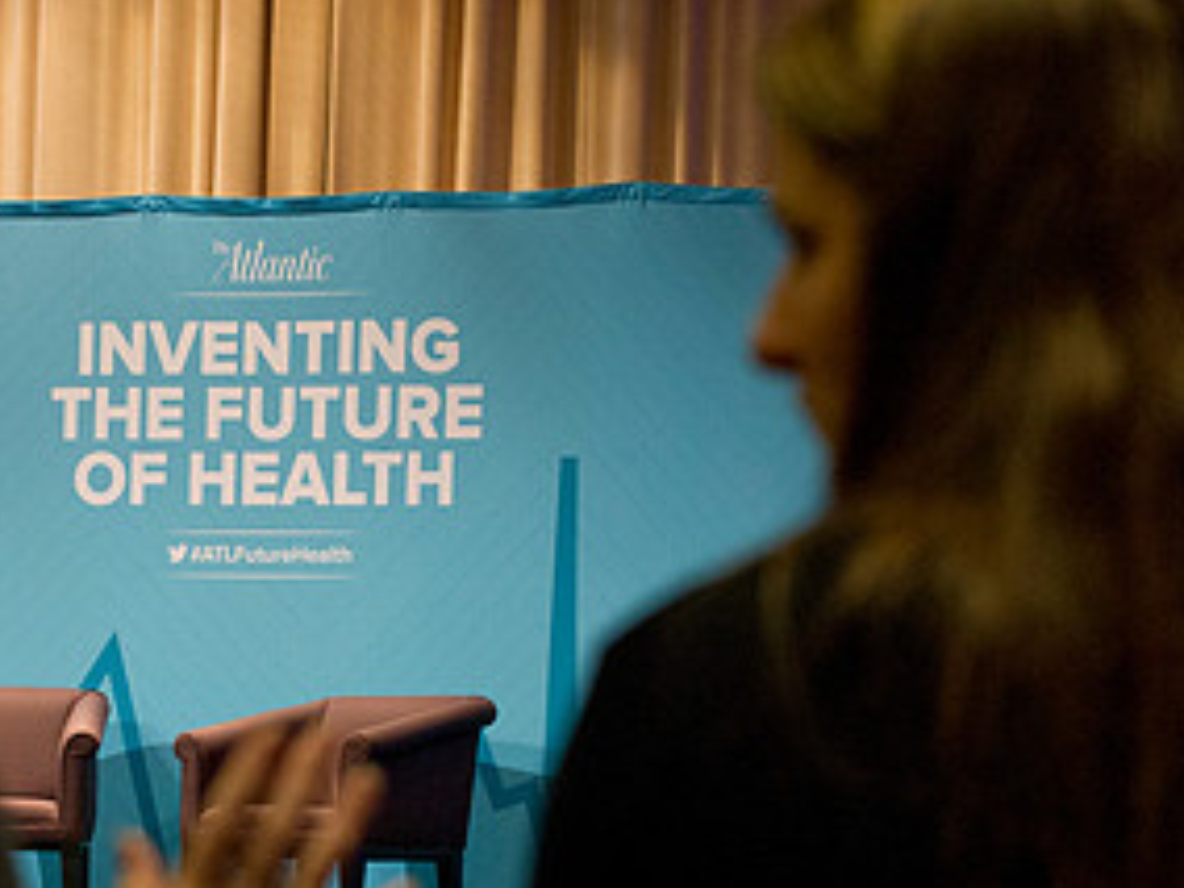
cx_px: 175
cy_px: 538
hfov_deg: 10.3
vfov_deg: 7.7
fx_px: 6567
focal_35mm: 192
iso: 2500
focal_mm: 98
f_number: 5
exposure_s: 1/100
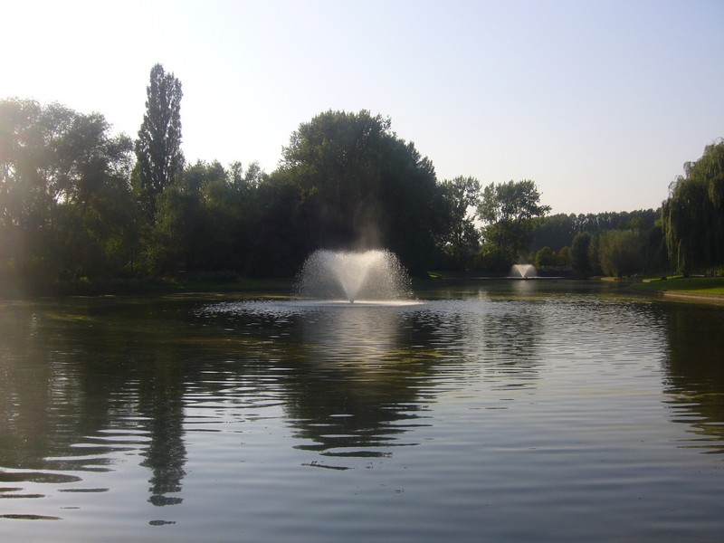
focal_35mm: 35
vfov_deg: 40.7
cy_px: 272
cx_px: 362
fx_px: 732
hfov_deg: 52.6
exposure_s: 1/250
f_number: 5.6
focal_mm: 5.8
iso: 80
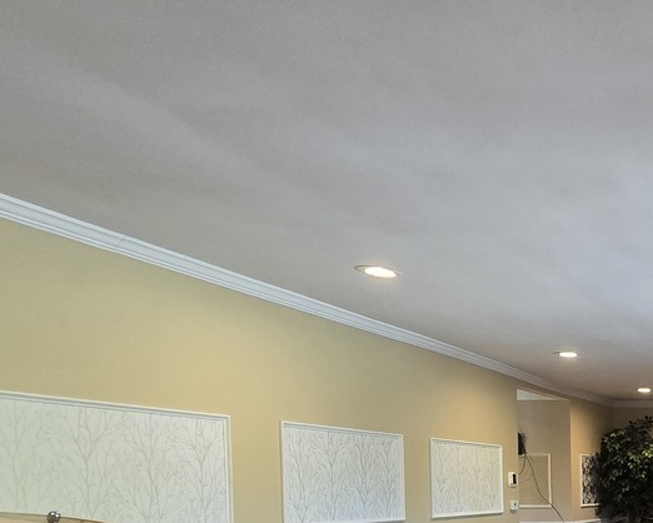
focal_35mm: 35
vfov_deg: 36.7
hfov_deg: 36.1
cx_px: 831
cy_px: 554
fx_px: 677
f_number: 2.2
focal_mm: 2.2
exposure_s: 1/60
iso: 250
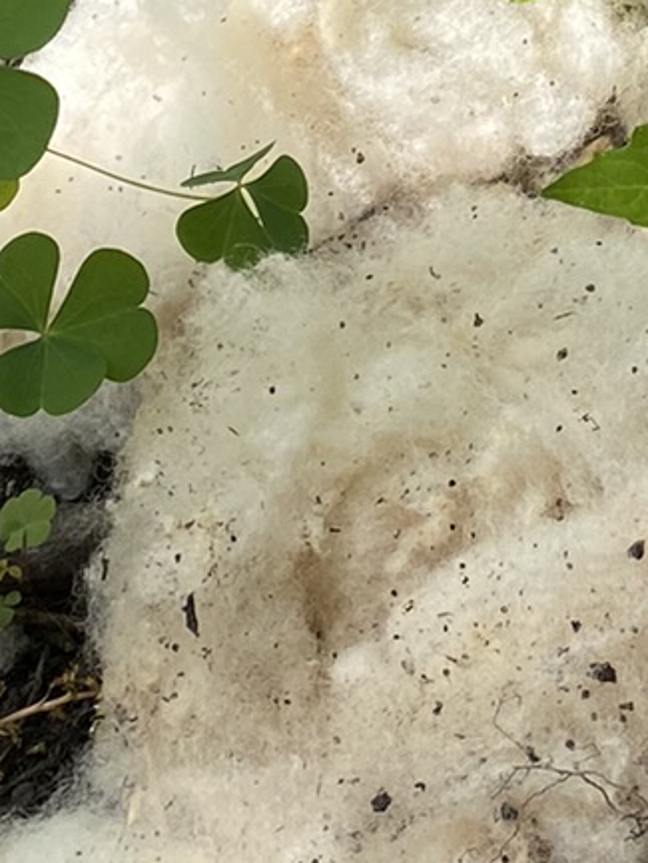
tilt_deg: -28.8
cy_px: -867
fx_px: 3069
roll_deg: +2.5
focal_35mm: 123
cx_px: 971
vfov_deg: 13.6
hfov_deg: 11.6
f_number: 1.8
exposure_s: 1/640
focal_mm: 4.25
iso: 32
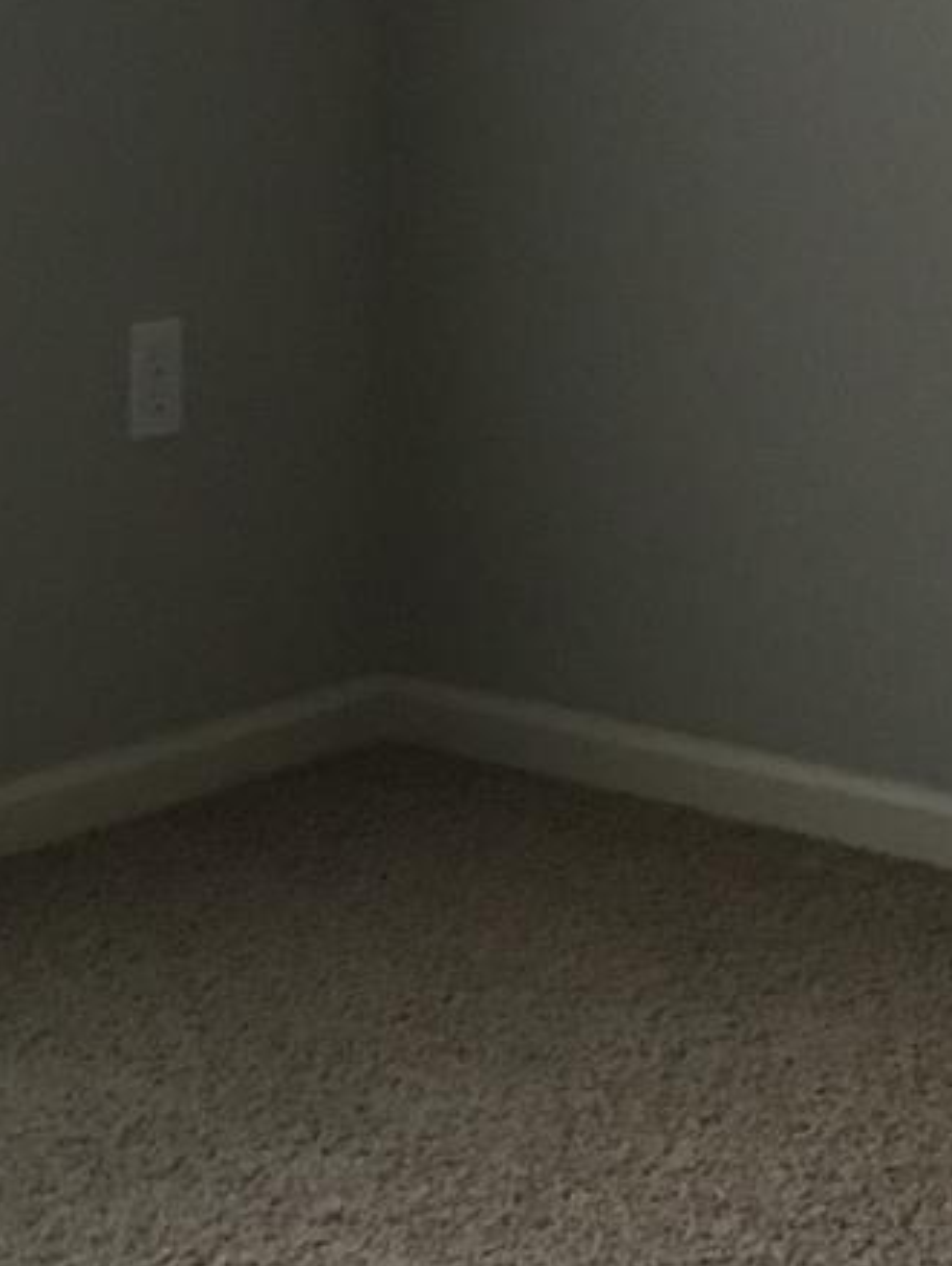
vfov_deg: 14.9
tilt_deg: -11.8
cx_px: 565
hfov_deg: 11.2
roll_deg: -0.9
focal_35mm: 132
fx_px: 4833
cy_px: 418
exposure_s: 1/30
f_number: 2.2
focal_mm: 4.15
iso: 160
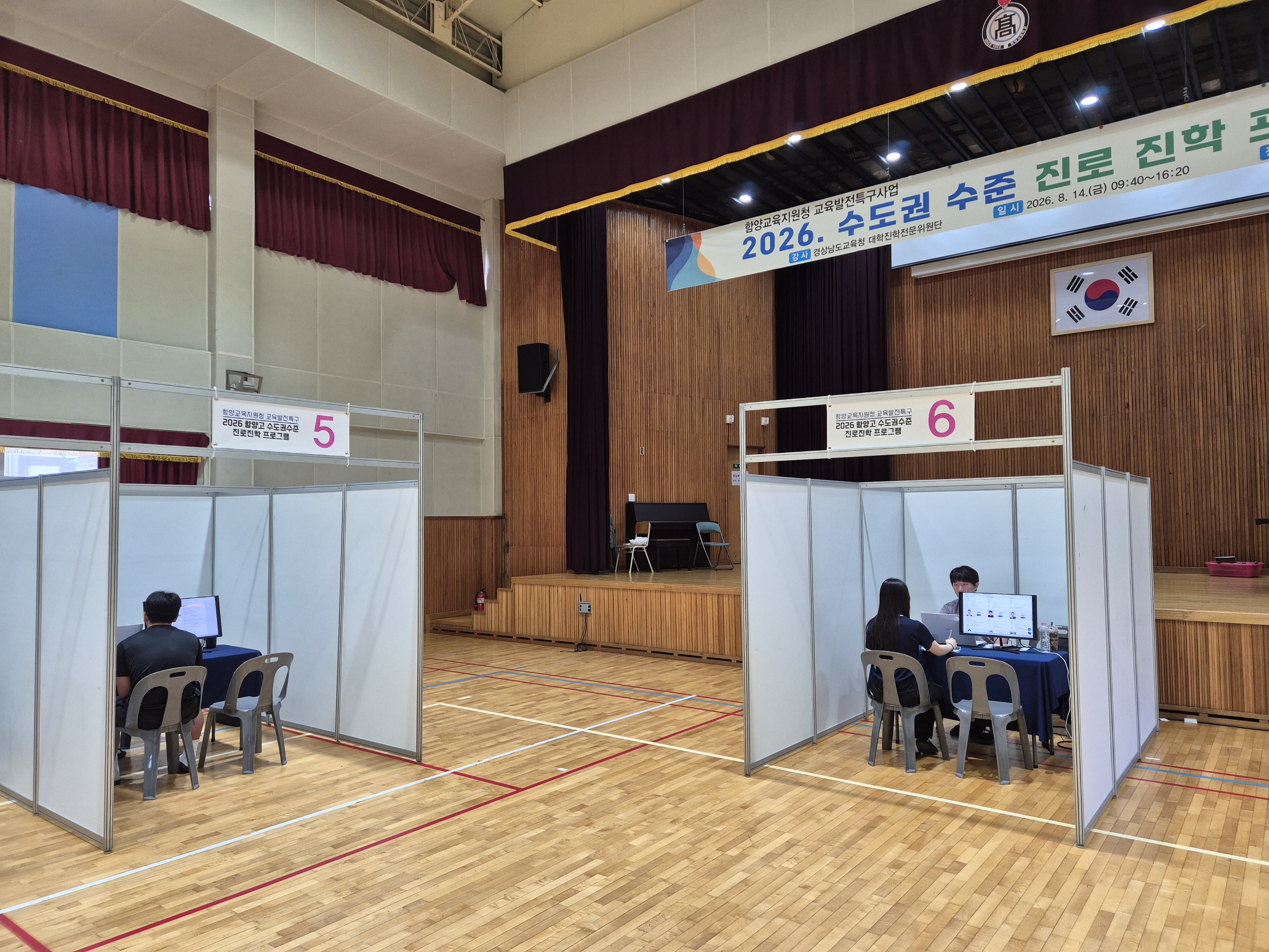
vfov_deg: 58.9
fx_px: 843
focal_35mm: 23
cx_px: 634
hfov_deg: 73.9
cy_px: 476
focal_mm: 5.4
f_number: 1.8
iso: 200
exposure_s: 1/120
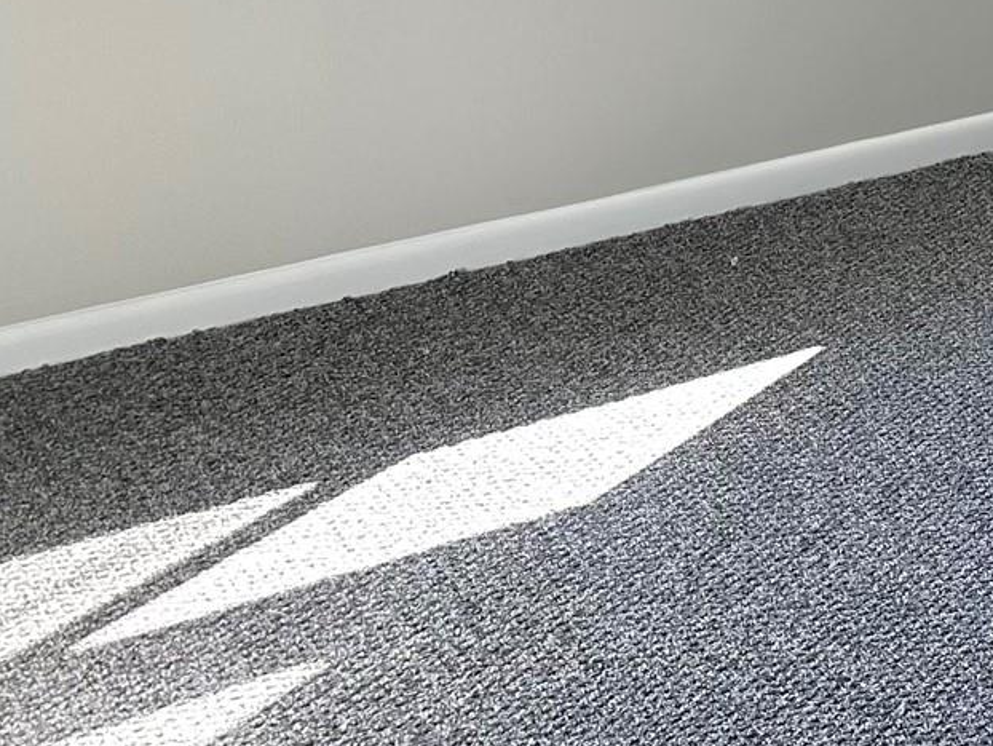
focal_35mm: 79
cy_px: -200
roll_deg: -0.5
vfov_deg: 17.6
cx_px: 1518
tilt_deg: -7.7
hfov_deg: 20.8
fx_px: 2267
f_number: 1.78
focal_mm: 6.86
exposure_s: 1/217
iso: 80
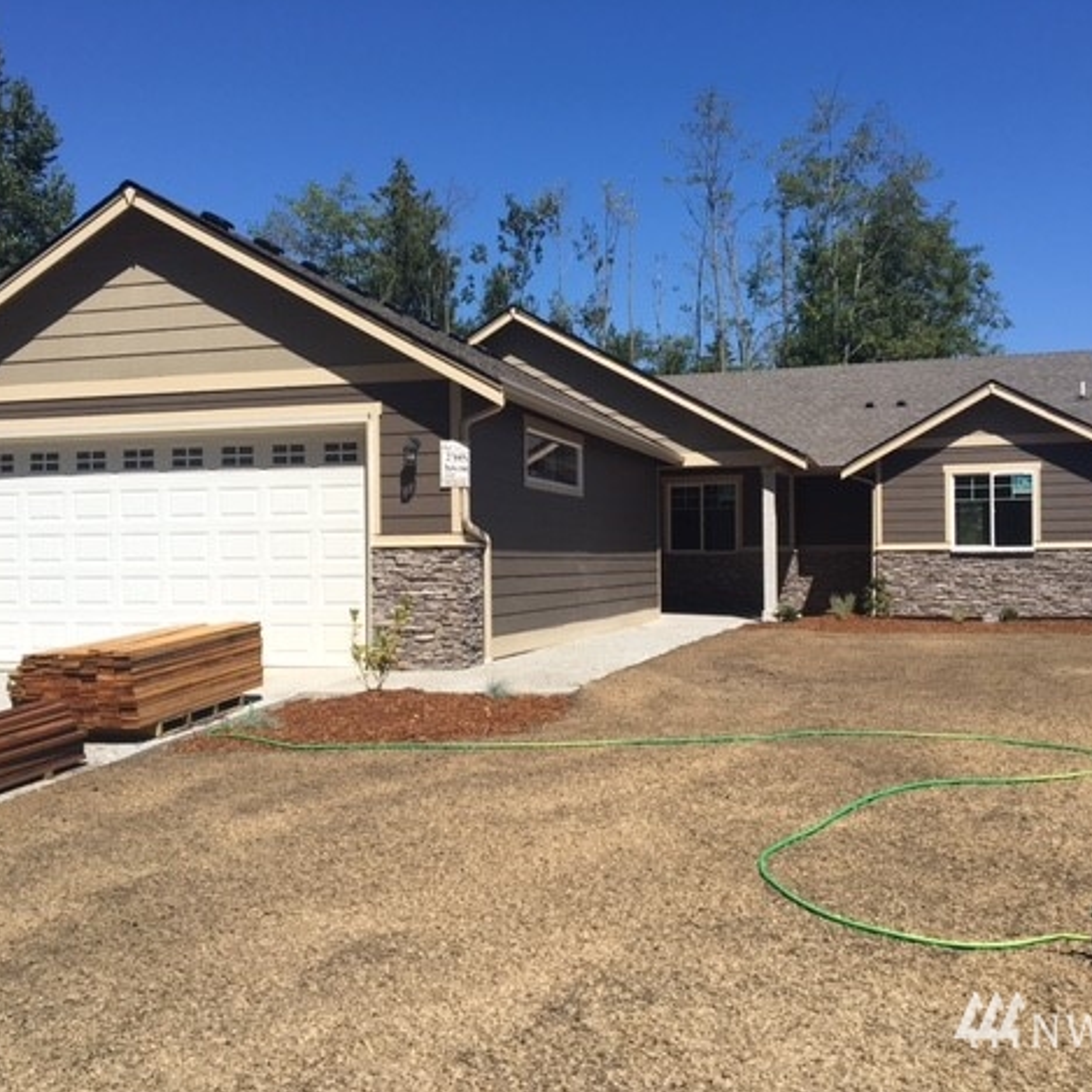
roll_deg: +1.0
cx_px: 531
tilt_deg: +0.4
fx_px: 1249
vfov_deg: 47.2
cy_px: 549
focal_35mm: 35
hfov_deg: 47.2
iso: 25
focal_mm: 4.15
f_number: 2.2
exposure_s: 1/2404
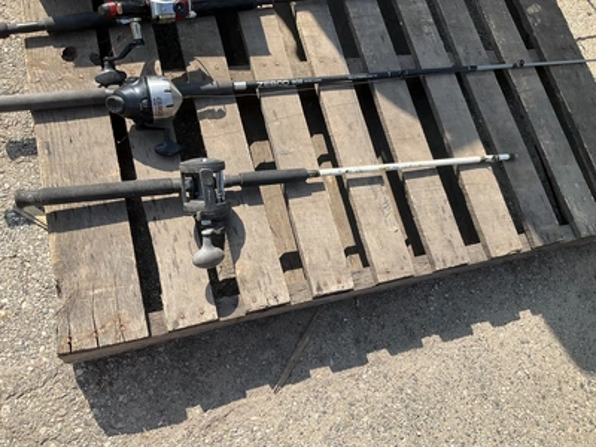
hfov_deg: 61.7
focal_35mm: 29
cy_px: 224
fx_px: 499
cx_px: 298
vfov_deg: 48.2
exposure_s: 1/997
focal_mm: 3
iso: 25
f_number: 1.8
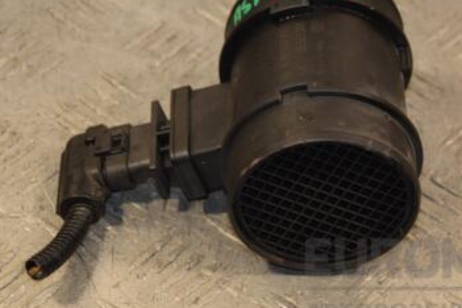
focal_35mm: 169
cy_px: 83
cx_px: 280
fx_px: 2169
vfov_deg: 8.1
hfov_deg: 12.2
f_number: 5.3
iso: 800
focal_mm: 66
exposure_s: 1/160
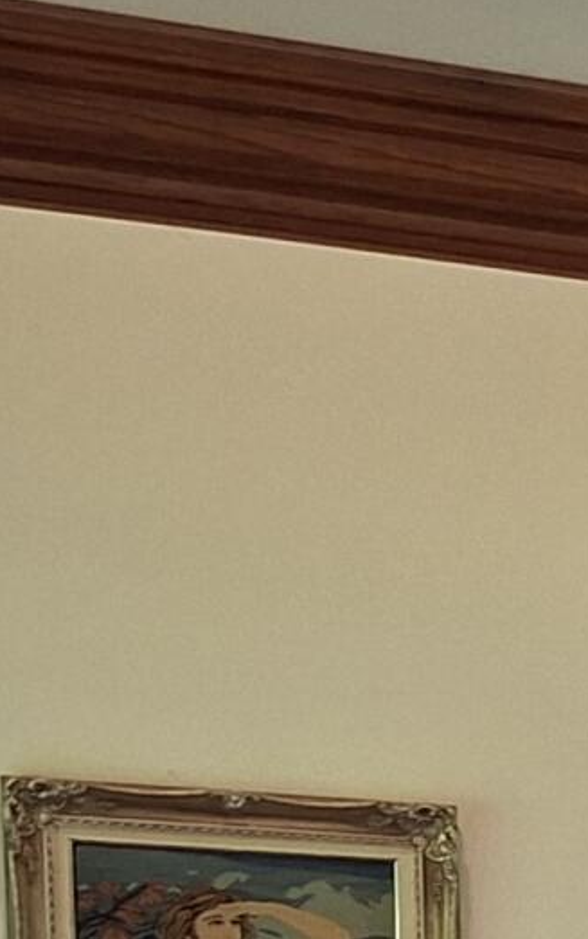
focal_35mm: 140
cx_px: 1714
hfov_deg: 8.1
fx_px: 3584
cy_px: 1639
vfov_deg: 13.5
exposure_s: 1/60
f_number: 1.8
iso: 200
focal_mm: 5.54
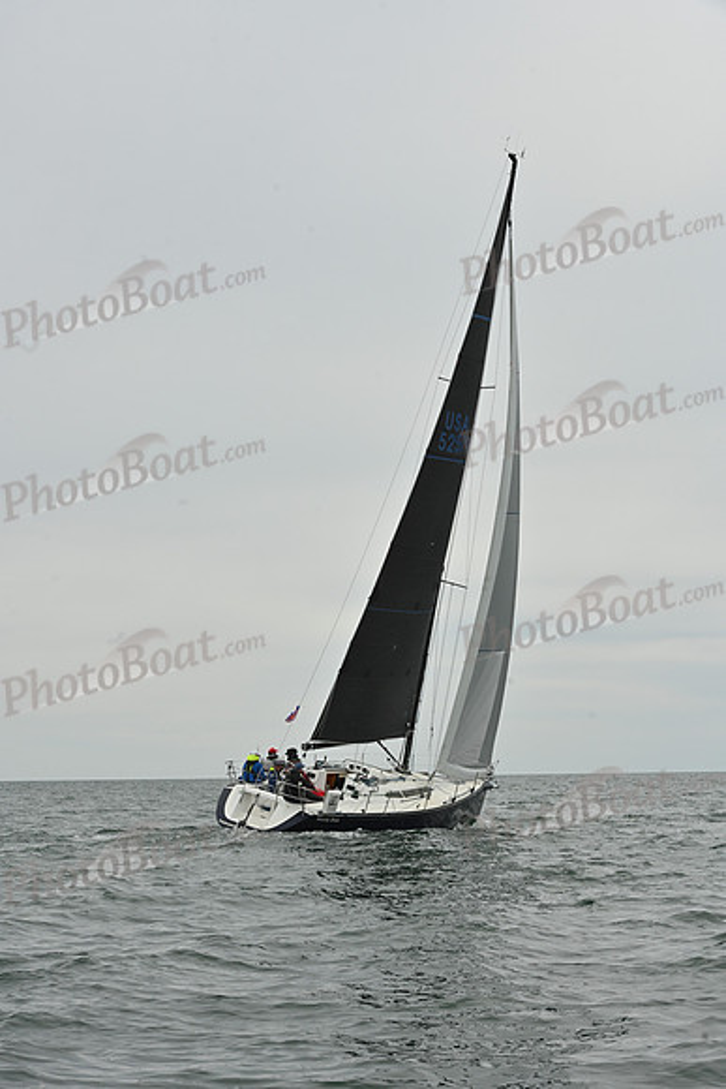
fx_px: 2116
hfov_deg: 19.5
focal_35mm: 70
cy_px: 544
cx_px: 363
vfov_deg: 28.8
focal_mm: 70
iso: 320
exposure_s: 1/1000
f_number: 13
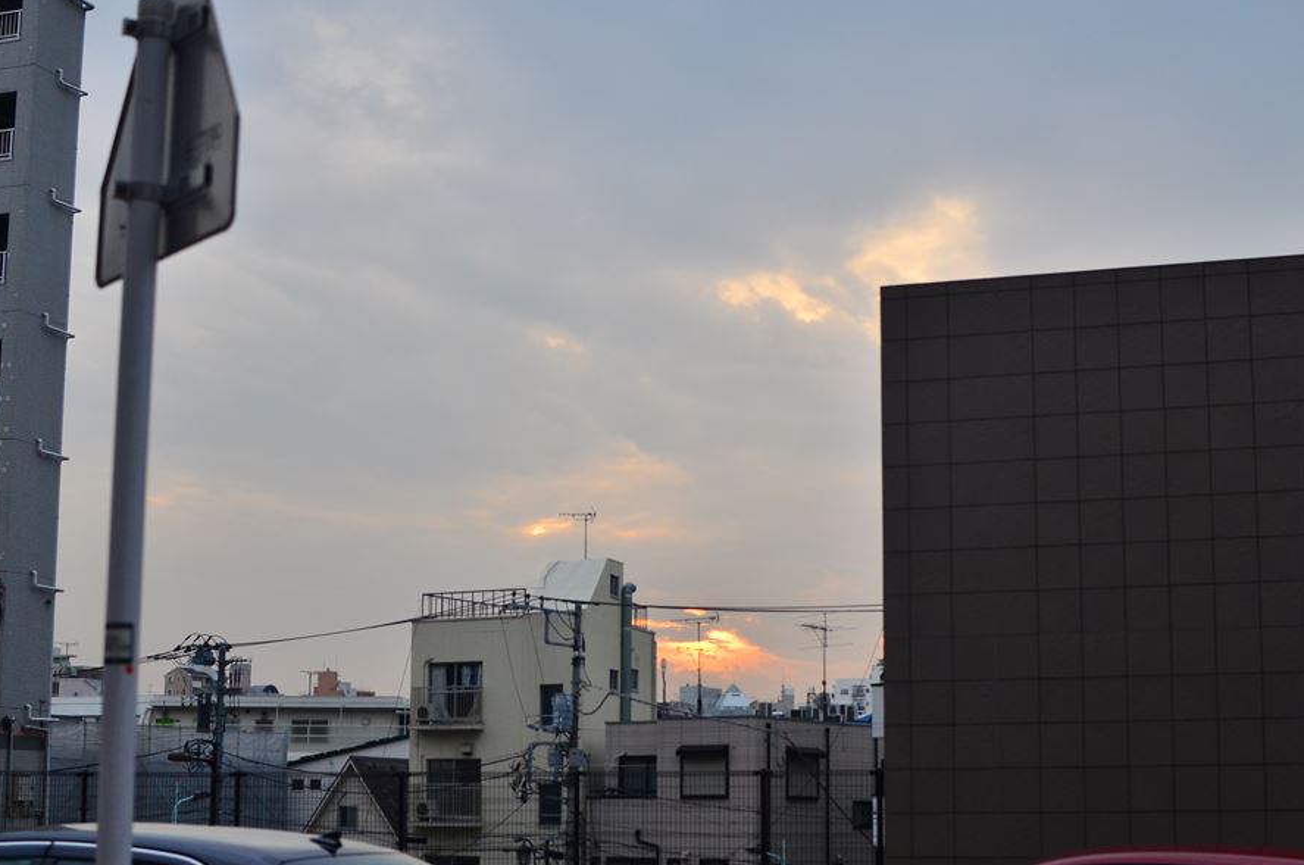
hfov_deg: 33.1
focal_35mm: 61
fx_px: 2190
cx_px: 722
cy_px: 471
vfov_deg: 22.3
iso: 500
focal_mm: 35
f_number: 3.5
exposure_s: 1/200
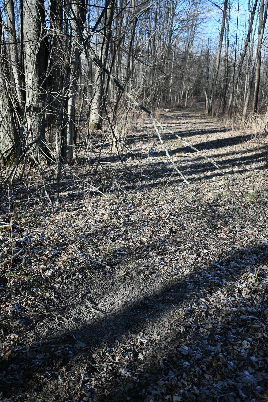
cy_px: 201
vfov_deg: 57.2
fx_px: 368
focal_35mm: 33
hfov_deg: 40.0
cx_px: 134
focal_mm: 22
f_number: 3.8
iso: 2500
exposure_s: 1/8000
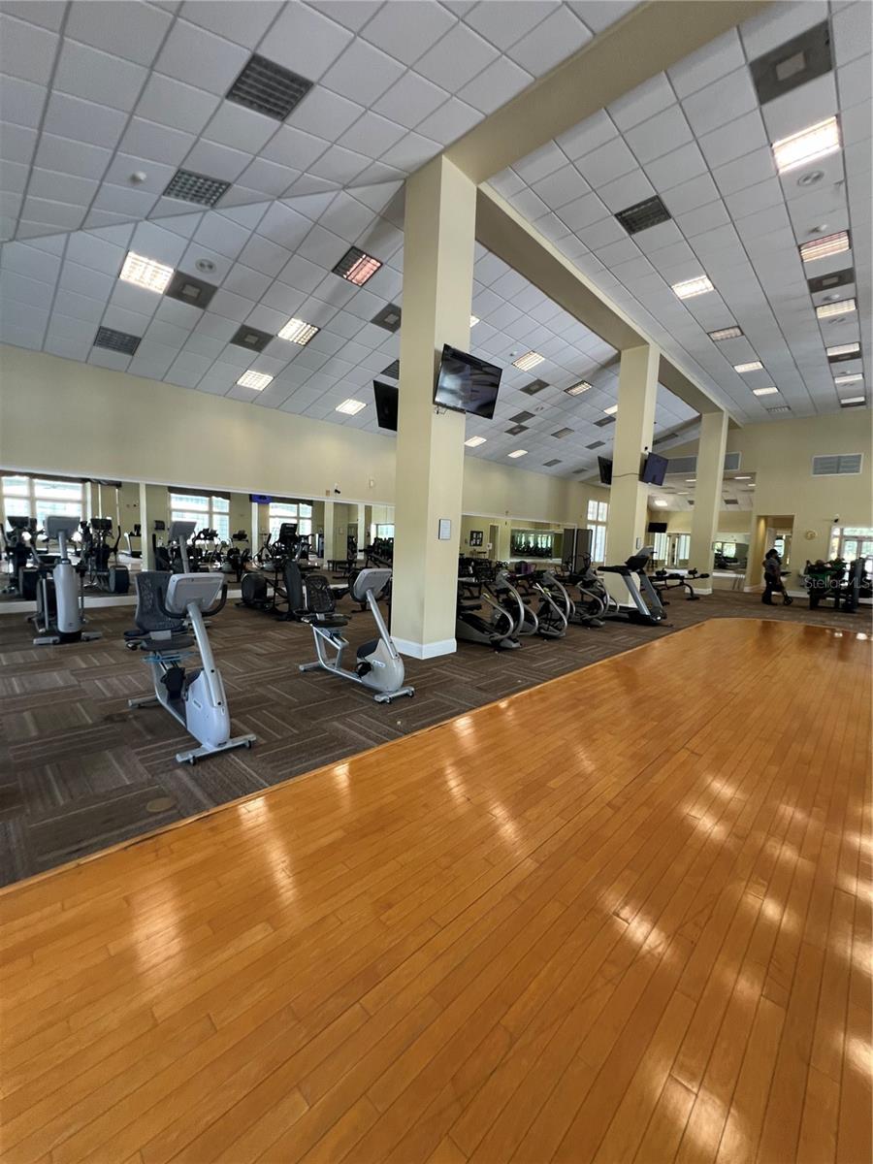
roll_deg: -3.4
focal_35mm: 13
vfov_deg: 106.2
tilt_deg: -2.4
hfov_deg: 89.9
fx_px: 437
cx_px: 436
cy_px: 582
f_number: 1.8
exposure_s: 1/40
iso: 64
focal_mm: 1.57
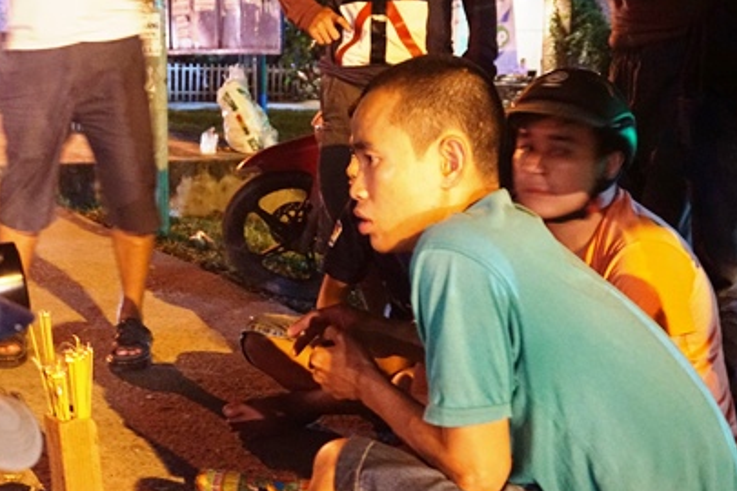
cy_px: 229
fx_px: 1167
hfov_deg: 34.8
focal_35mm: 57
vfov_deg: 23.8
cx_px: 257
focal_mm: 28
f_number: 4.5
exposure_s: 1/10
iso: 3200
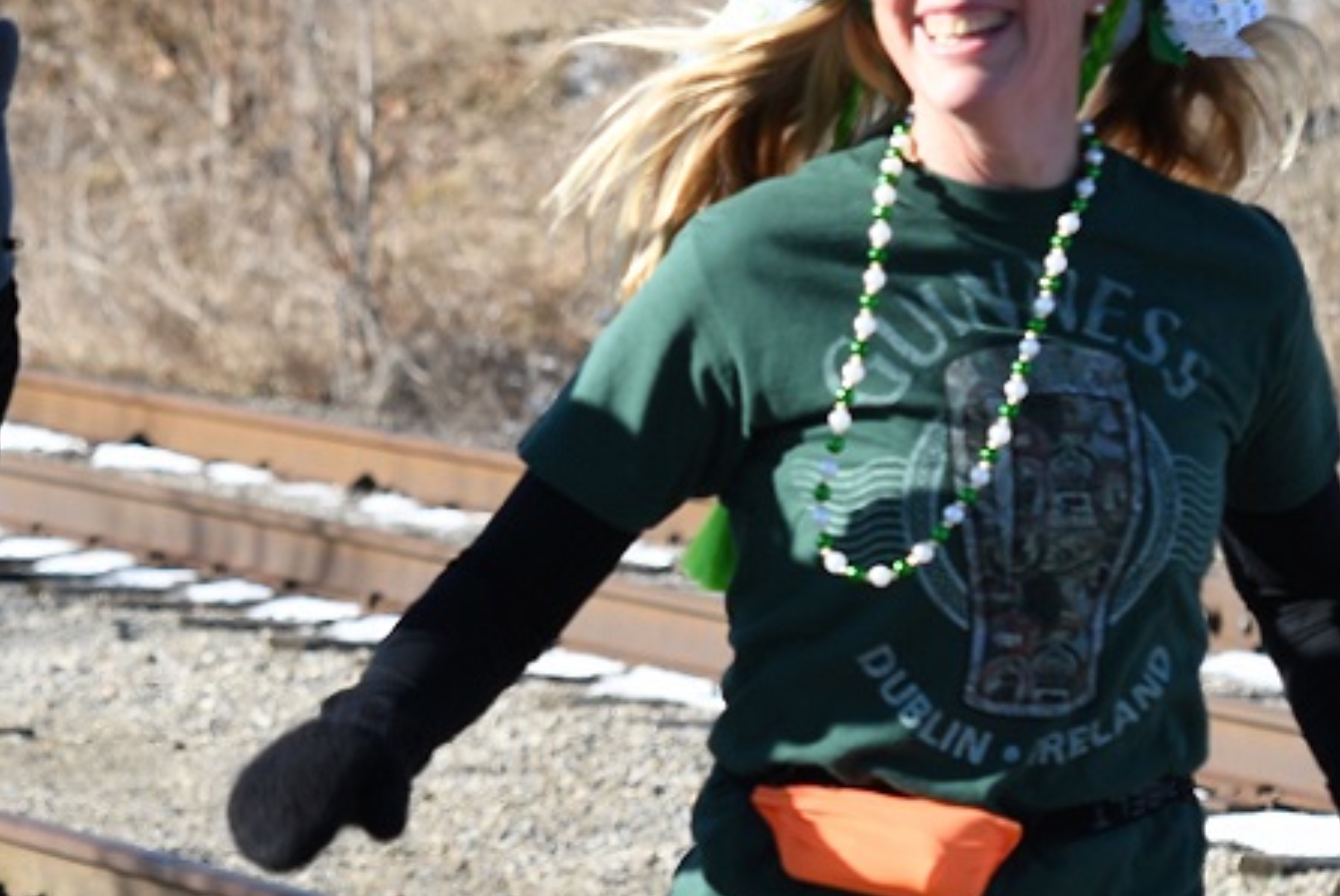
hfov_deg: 5.9
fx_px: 12928
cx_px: -45
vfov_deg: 4.0
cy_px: 538
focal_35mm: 347
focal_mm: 102
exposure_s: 1/640
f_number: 5.6
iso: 220
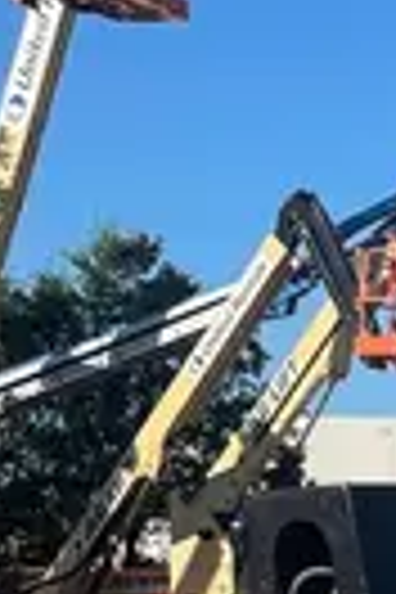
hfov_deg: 8.4
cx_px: 940
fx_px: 2475
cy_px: 997
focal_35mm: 150
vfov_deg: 12.7
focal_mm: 4.2
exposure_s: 1/2882
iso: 32
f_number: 1.6
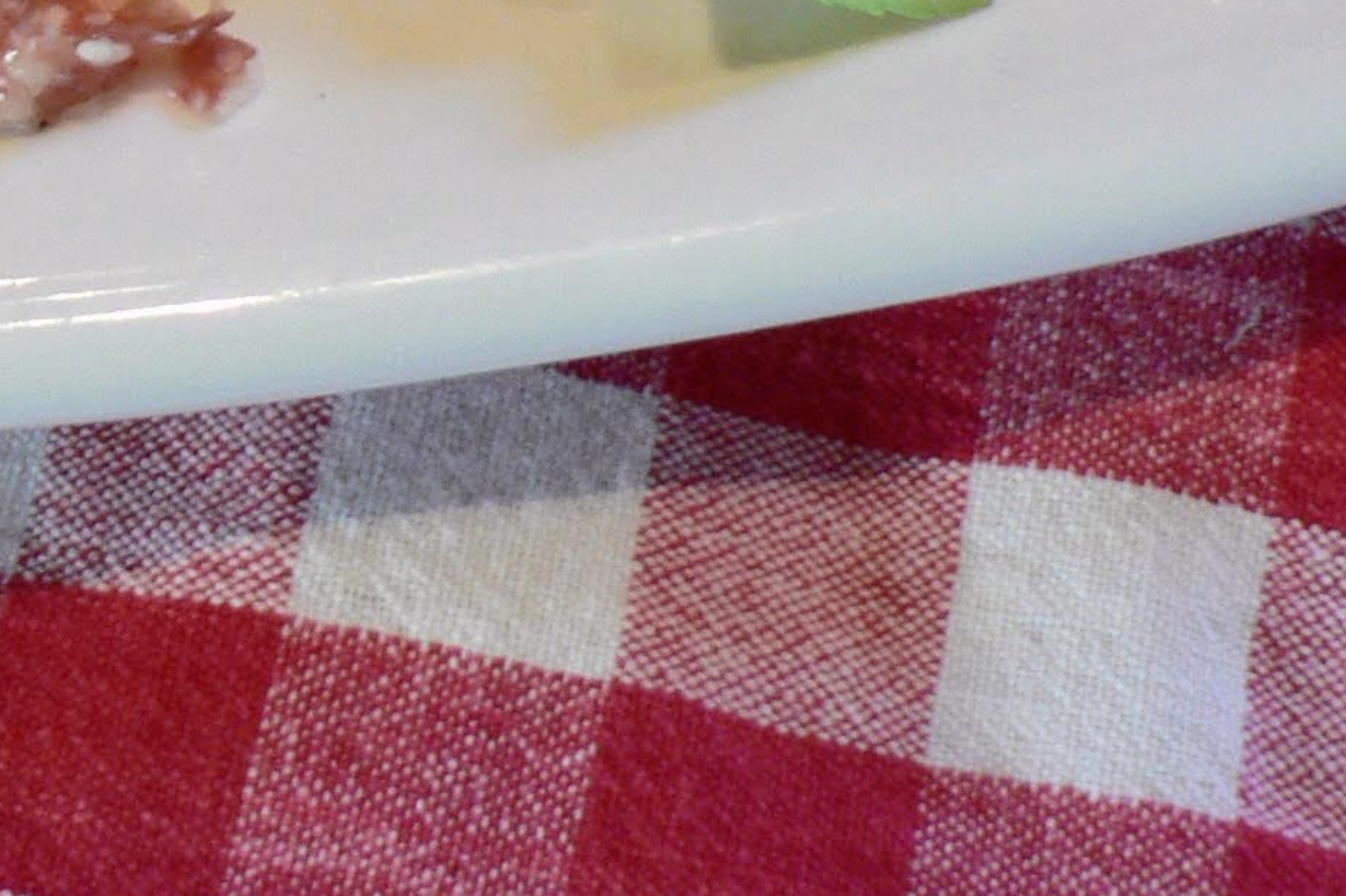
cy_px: -478
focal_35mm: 103
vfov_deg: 12.6
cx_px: 221
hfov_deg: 19.6
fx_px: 3849
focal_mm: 6
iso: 100
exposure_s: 1/20
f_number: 2.8
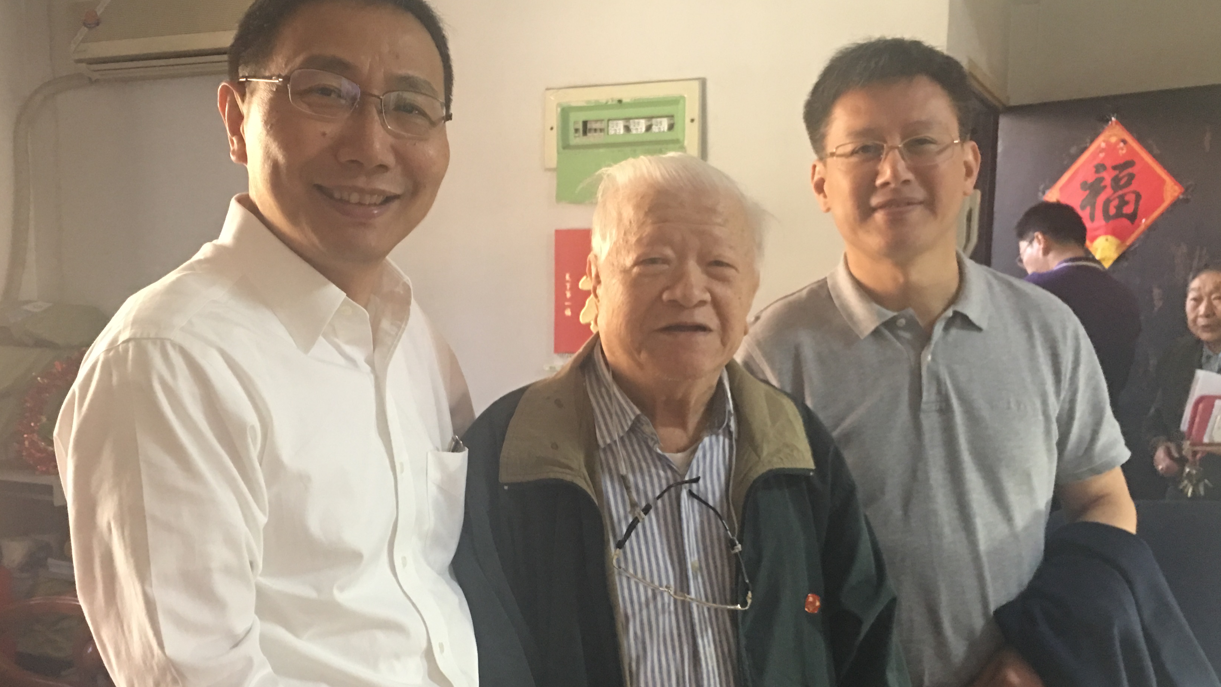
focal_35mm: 39
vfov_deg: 30.3
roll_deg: +0.0
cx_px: 597
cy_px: 445
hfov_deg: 51.6
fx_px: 1263
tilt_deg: -4.7
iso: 80
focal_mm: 4.15
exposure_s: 1/10
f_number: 2.2
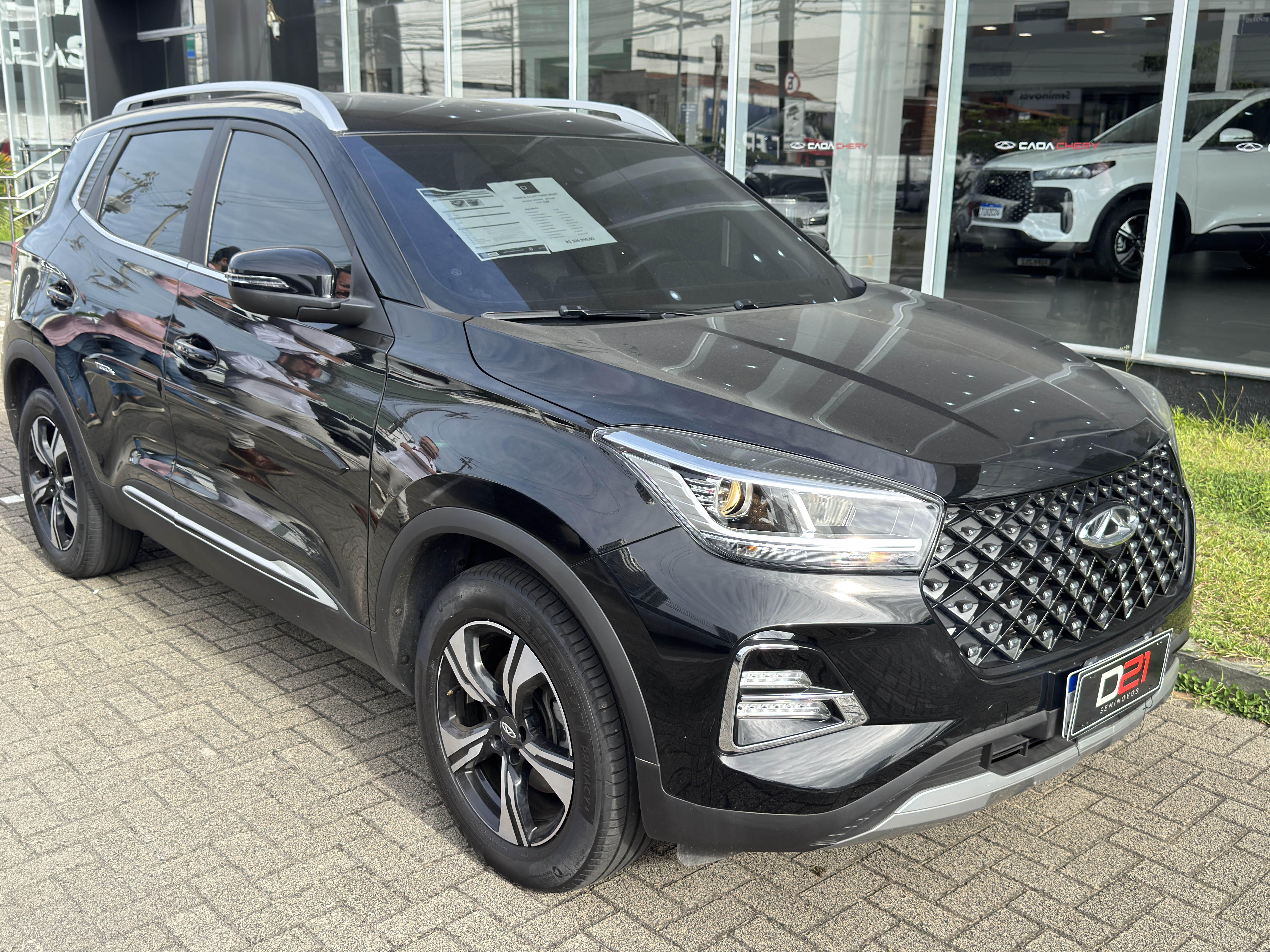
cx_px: 635
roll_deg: -1.5
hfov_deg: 52.6
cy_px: 476
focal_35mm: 35
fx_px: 1284
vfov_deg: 40.7
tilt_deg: -14.0
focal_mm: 6.76
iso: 100
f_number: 1.78
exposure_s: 1/1050
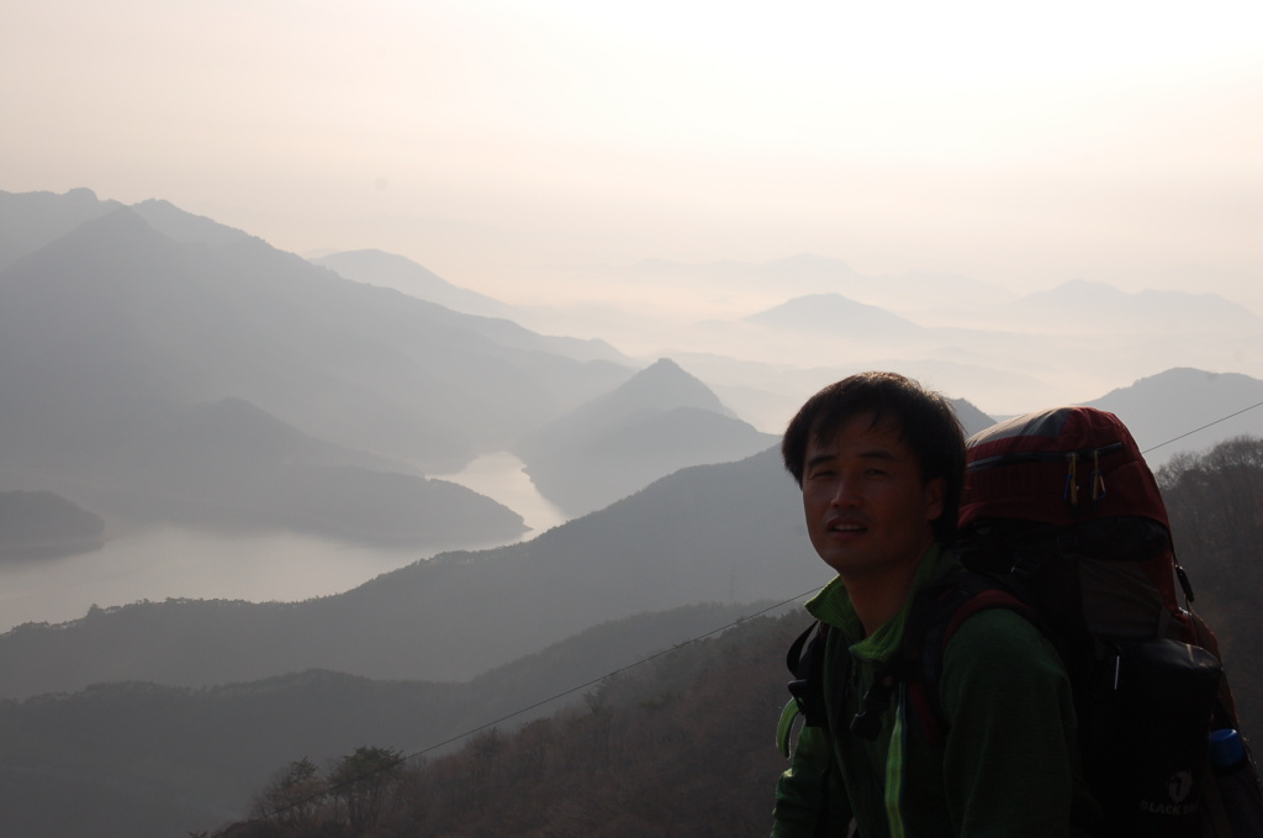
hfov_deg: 38.9
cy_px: 419
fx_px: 1786
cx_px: 632
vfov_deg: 26.4
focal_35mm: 51
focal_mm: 34
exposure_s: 1/500
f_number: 11
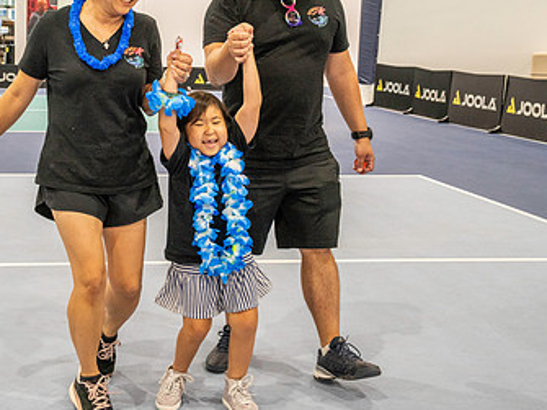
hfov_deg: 31.6
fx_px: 948
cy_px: 143
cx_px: 132
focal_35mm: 60
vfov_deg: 24.3
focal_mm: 36
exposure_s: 1/160
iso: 3200
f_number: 5.6
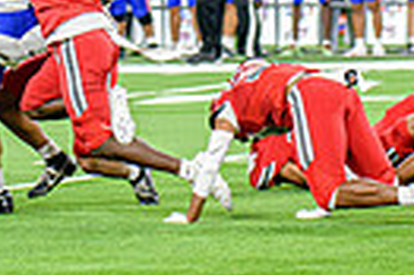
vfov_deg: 2.5
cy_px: -27
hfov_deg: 3.7
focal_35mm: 553
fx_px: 6352
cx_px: 60
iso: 1250
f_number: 2.8
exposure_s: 1/400
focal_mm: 125
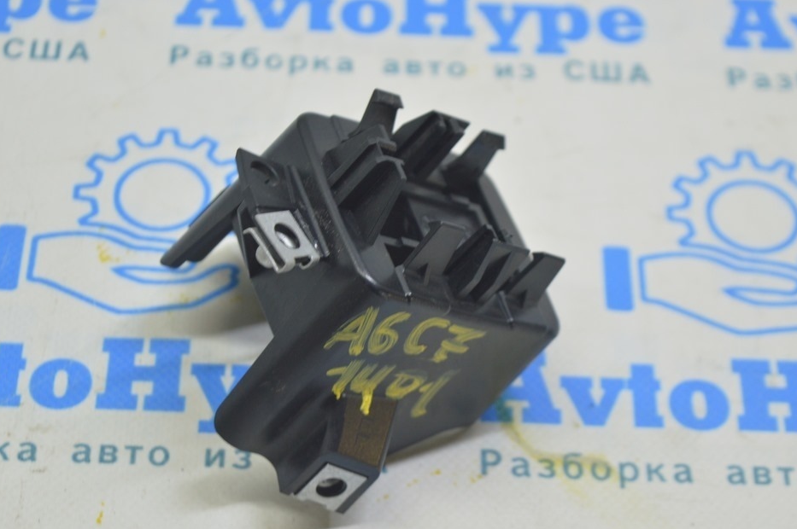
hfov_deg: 22.5
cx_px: 389
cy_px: 289
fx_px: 2003
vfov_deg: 15.1
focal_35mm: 91
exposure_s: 1/20
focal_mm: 55
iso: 400
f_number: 5.6
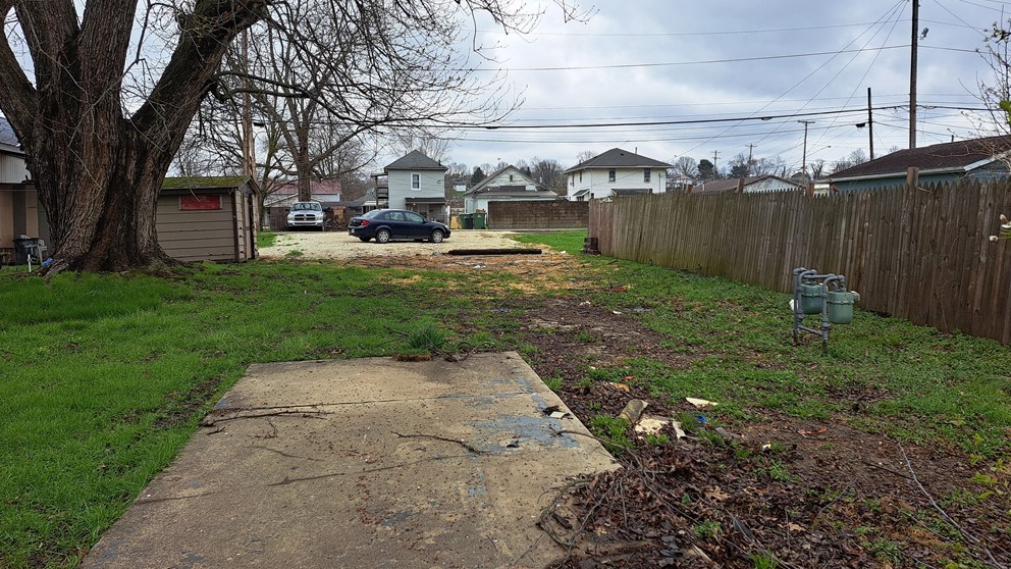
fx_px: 724
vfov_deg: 42.7
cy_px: 236
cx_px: 492
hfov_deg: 69.8
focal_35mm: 27
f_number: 1.8
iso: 50
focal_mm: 5.23
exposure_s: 1/1016
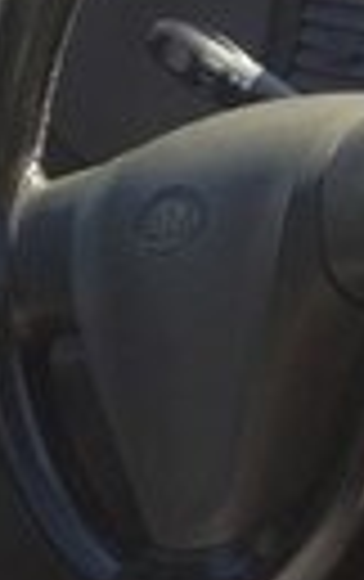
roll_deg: +5.3
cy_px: 901
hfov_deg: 7.9
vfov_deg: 12.6
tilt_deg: -31.9
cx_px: 813
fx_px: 2484
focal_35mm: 157
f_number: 2.2
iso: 32
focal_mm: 4.15
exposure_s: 1/271
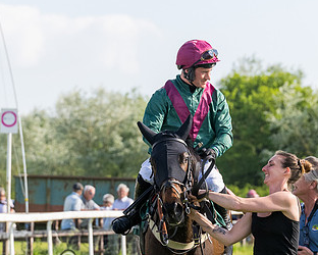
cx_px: 198
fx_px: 2816
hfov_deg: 6.5
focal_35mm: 299
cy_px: 236
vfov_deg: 5.2
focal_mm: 93
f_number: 4
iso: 500
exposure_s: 1/4000
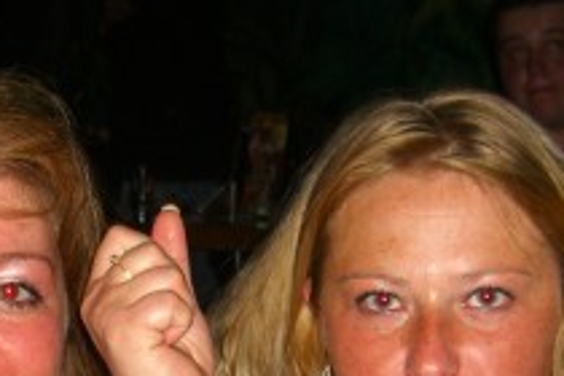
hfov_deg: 18.1
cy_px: 516
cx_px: 231
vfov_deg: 11.7
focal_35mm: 113
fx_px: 1770
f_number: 2.8
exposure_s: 1/60
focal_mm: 7.9
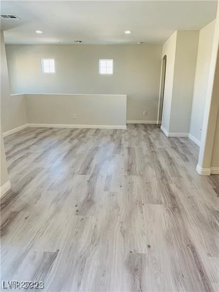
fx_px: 219
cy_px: 146
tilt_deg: -16.0
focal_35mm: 26
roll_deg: -0.4
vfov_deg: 67.3
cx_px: 110
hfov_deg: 53.1
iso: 64
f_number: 1.8
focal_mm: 4.25
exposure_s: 1/60
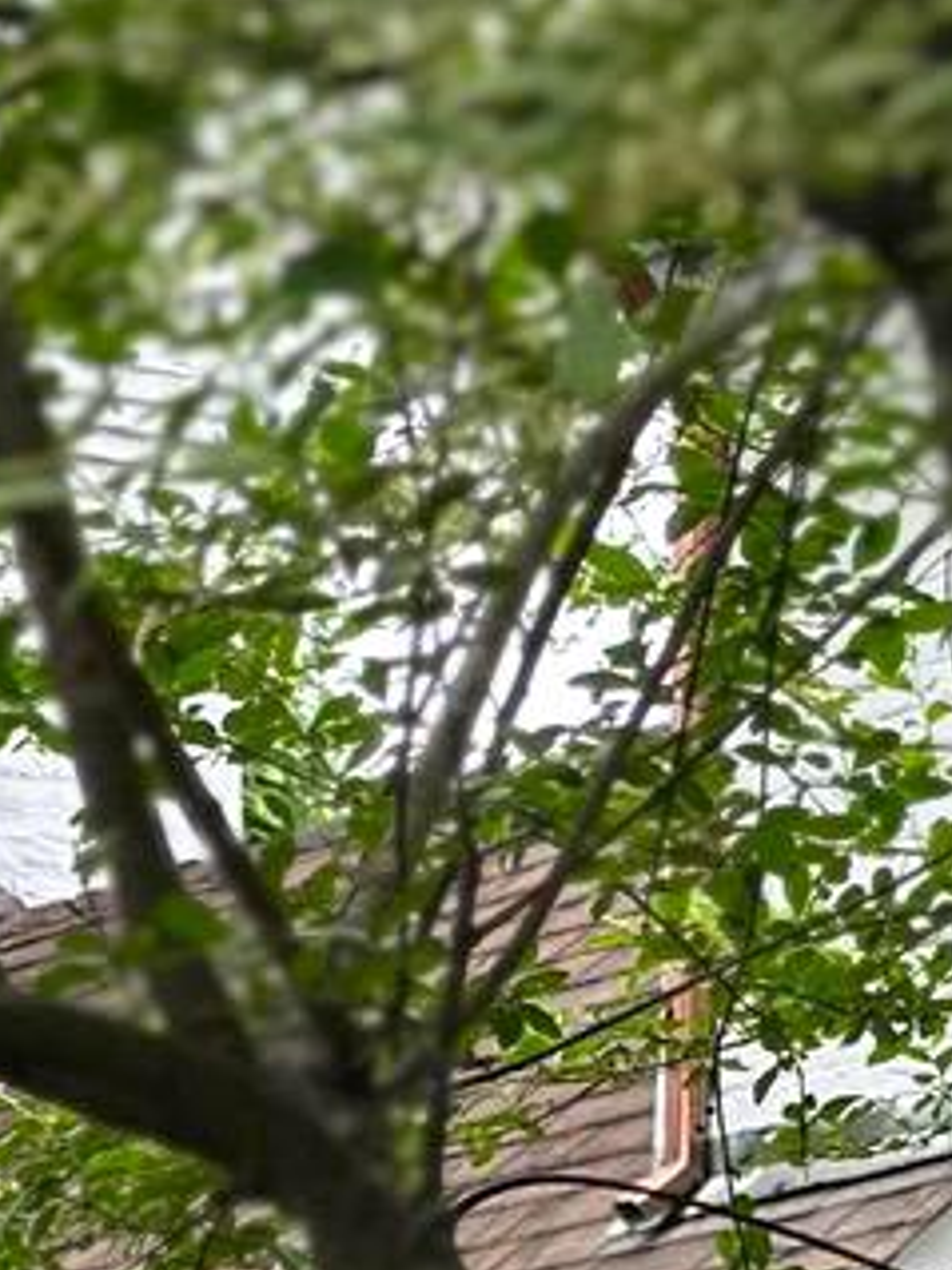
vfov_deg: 8.3
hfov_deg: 6.4
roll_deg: -2.1
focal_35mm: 231
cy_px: 2210
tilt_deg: +2.8
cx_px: 331
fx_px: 8476
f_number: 1.78
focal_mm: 6.86
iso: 80
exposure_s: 1/235
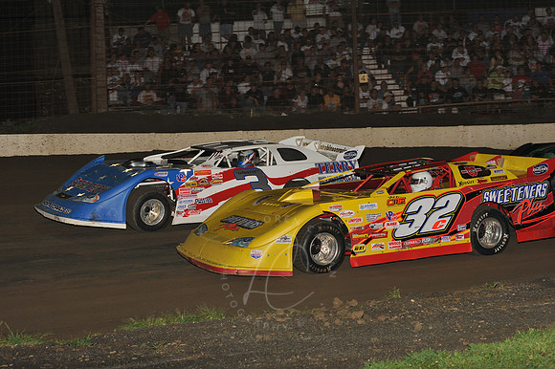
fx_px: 1325
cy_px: 184
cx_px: 278
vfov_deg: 15.9
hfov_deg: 23.7
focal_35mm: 86
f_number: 7.1
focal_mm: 86
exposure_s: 1/320
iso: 640
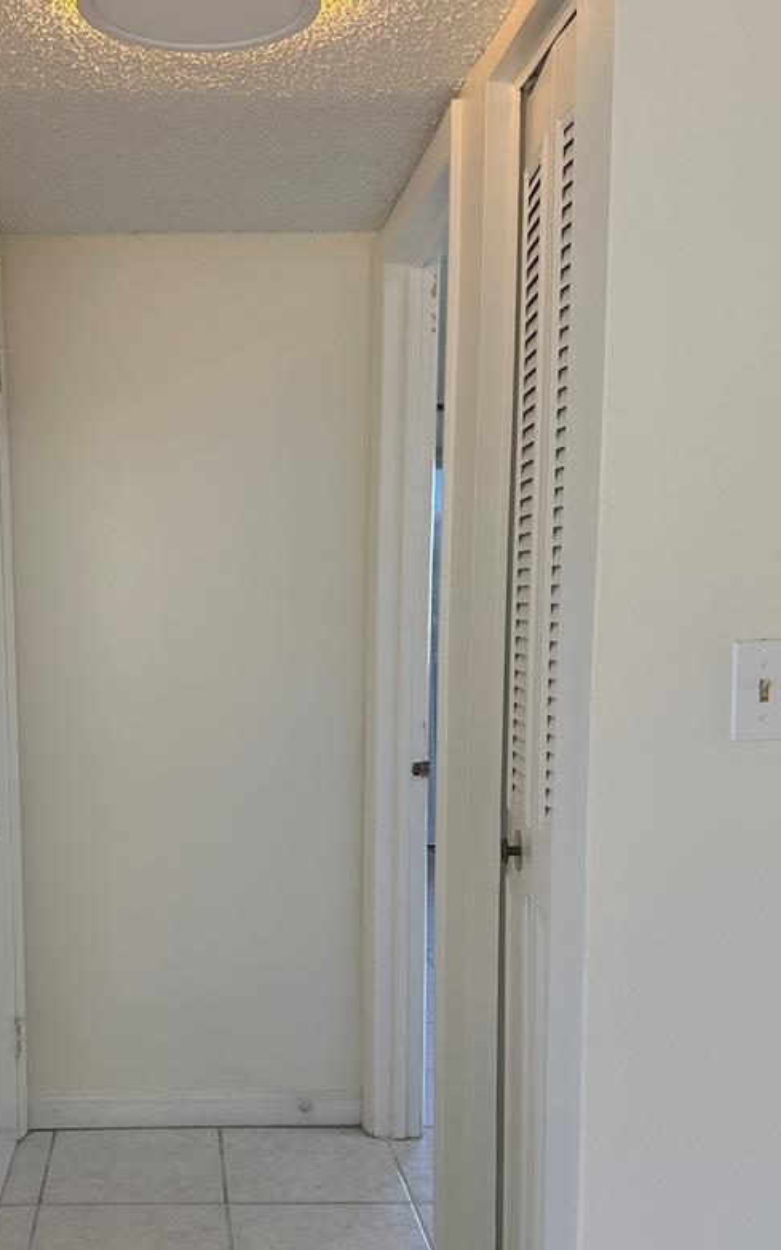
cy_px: 779
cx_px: 196
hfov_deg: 32.2
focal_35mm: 39
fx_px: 1329
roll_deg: -0.2
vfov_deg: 49.9
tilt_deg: -8.1
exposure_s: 1/165
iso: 80
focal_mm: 6.86
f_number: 1.78
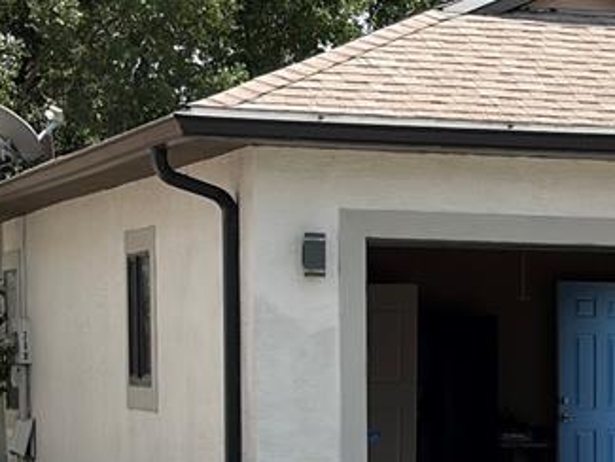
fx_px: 2915
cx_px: 683
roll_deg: -0.8
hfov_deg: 11.9
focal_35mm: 164
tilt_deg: -4.2
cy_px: 725
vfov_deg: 8.8
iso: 50
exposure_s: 1/3831
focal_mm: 5.96
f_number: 1.6
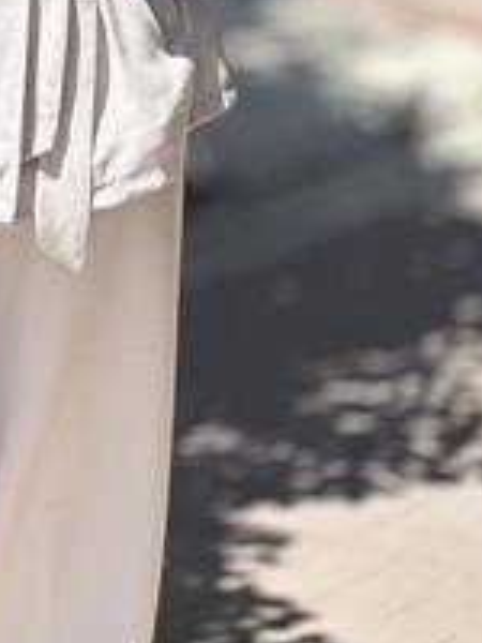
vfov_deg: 12.3
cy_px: 53
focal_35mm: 159
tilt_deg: -13.0
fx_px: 2952
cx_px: 3
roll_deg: -1.0
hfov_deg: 9.3
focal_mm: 9
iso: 32
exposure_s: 1/1263
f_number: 2.8
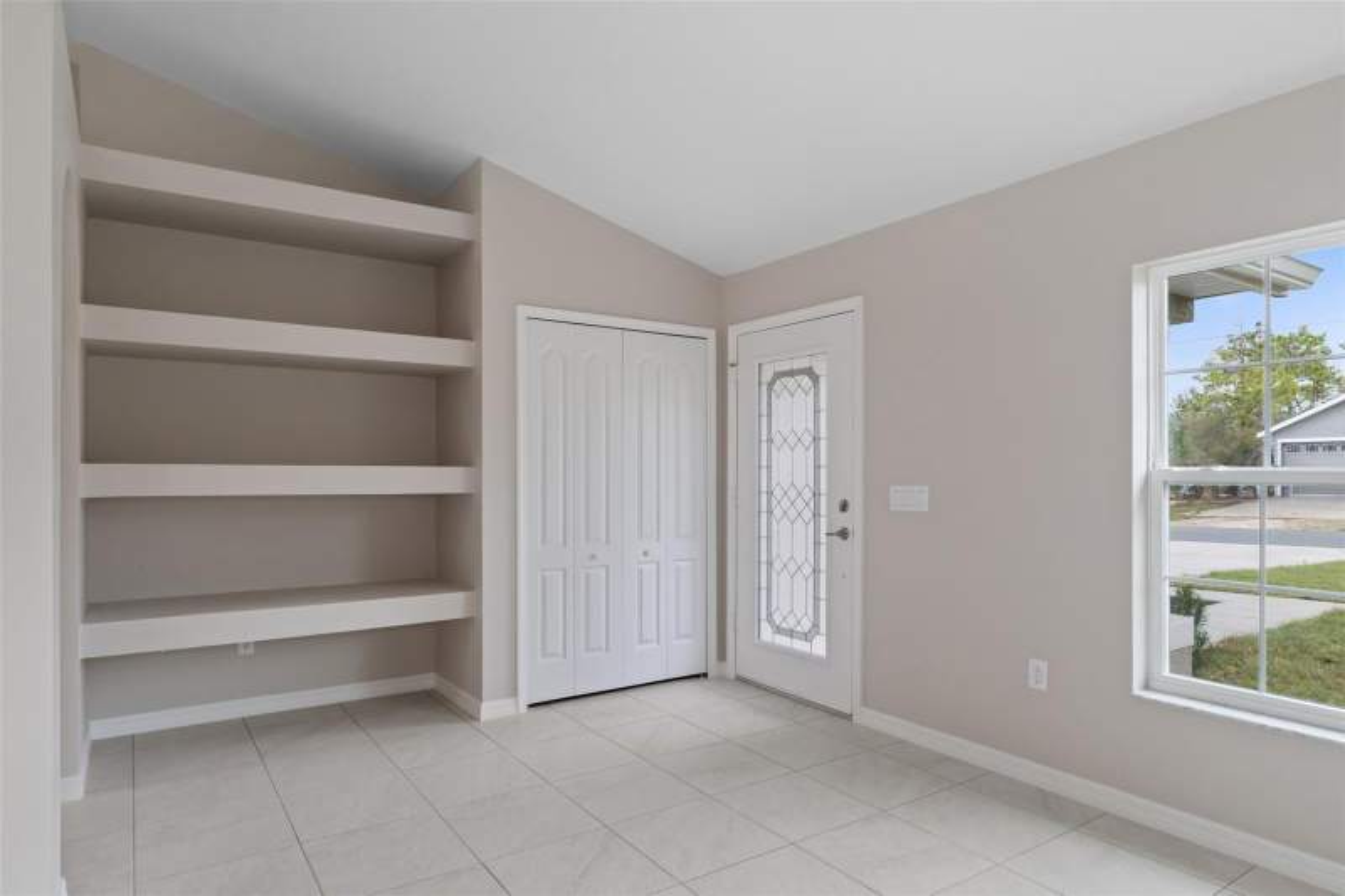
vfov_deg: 63.2
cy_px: 448
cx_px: 672
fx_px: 728
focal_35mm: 20
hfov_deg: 85.4
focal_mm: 13
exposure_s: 1/4
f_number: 8
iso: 1000
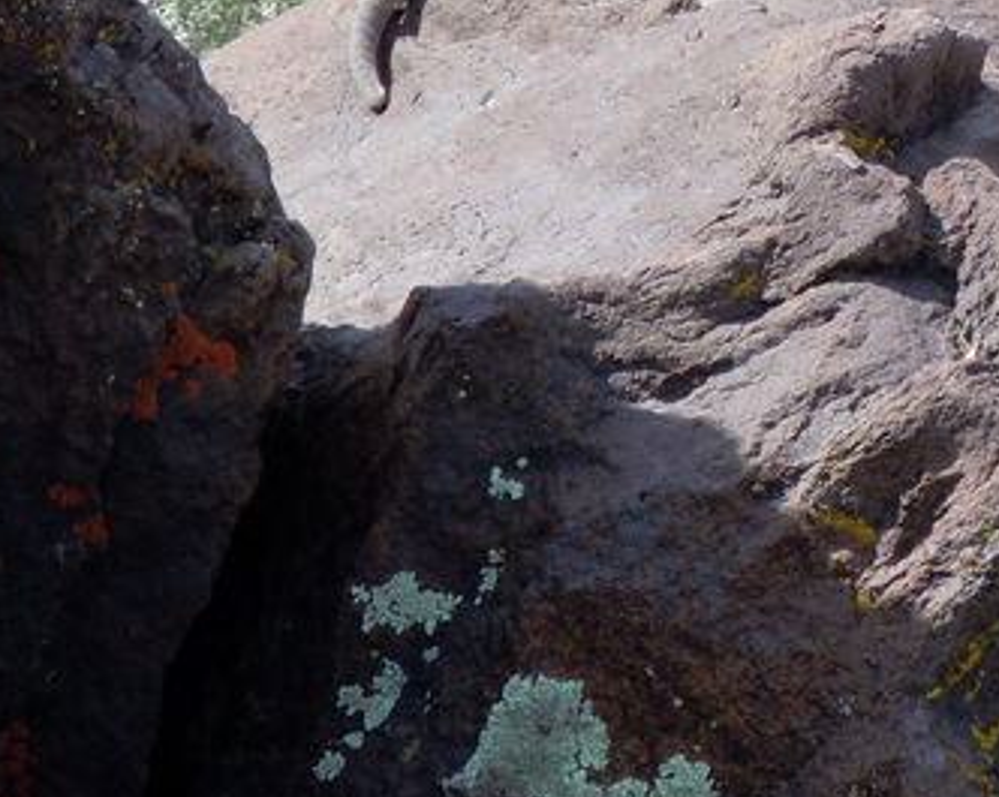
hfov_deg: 2.7
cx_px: 1125
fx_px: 20856
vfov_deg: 2.2
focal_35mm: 706
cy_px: 126
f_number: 5.6
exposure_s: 1/200
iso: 125
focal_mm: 54
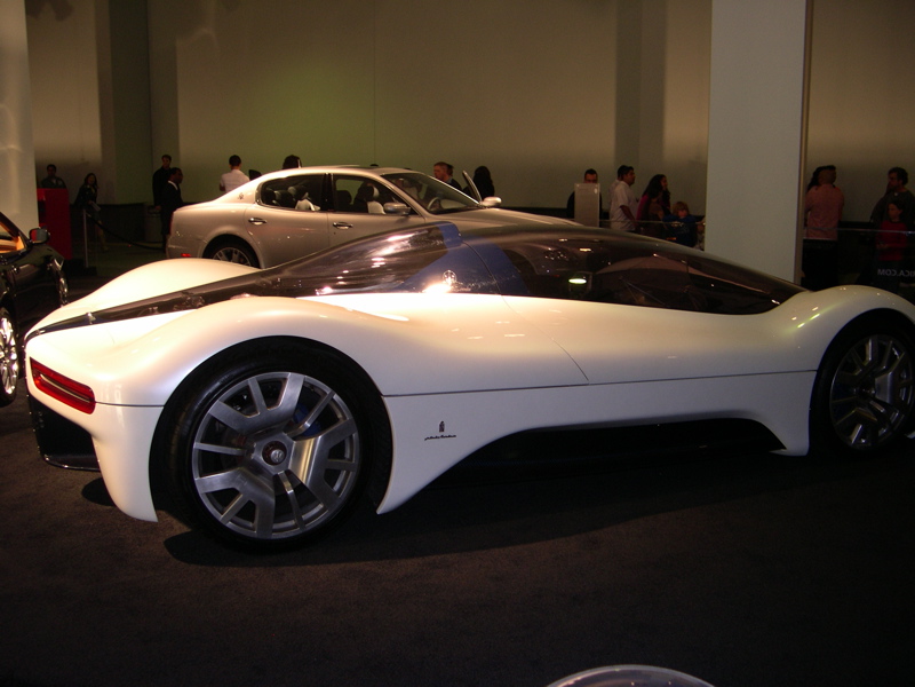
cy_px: 344
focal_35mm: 38
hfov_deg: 49.0
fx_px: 1004
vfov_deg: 37.7
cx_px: 458
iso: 100
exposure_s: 1/30
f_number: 2.8
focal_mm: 8
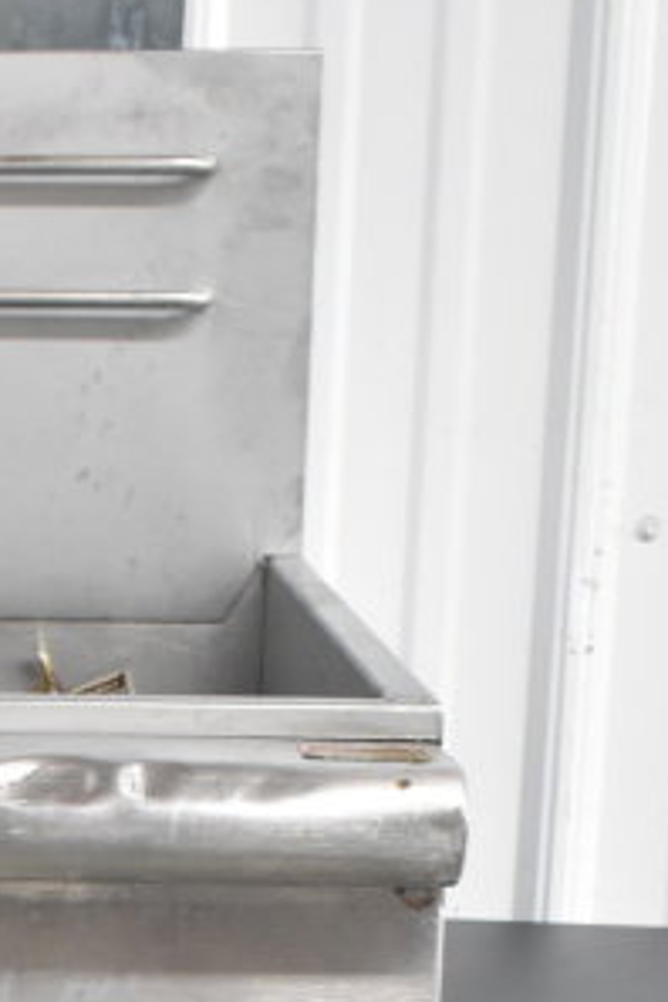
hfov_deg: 11.4
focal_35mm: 116
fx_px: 3216
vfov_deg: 16.8
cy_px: 1253
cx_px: -294
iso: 1250
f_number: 4
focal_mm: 25
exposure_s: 1/40
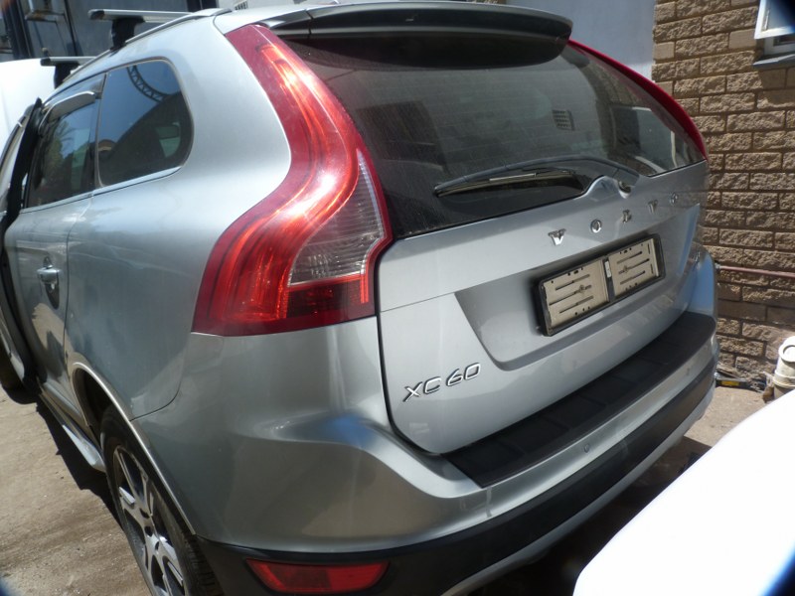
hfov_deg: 69.4
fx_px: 574
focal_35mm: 25
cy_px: 298
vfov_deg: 54.9
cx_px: 398
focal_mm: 4.5
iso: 80
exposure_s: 1/250
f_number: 5.6
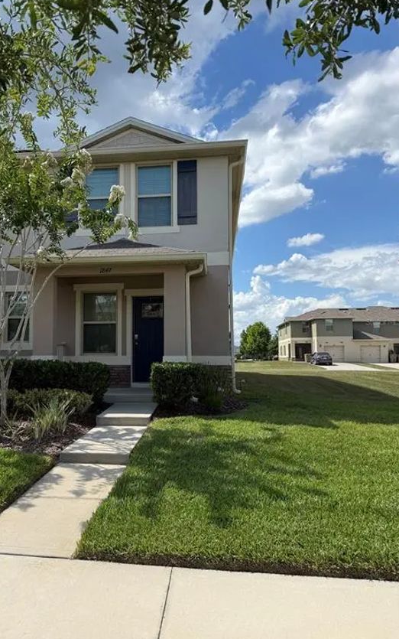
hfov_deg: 47.3
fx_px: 452
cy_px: 321
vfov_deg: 70.4
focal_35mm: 26
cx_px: 159
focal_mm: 6.76
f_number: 1.78
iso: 80
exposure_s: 1/4405
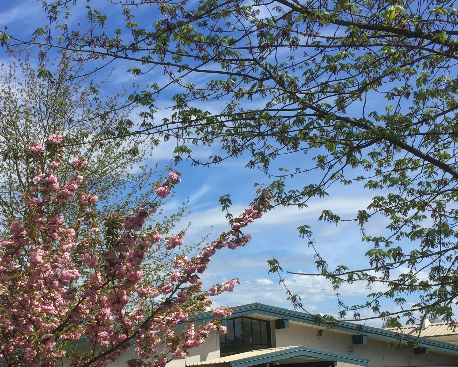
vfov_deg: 27.8
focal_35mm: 54
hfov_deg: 34.5
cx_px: 167
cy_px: 270
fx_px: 732
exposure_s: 1/2475
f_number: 2.2
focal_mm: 4.15
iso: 32
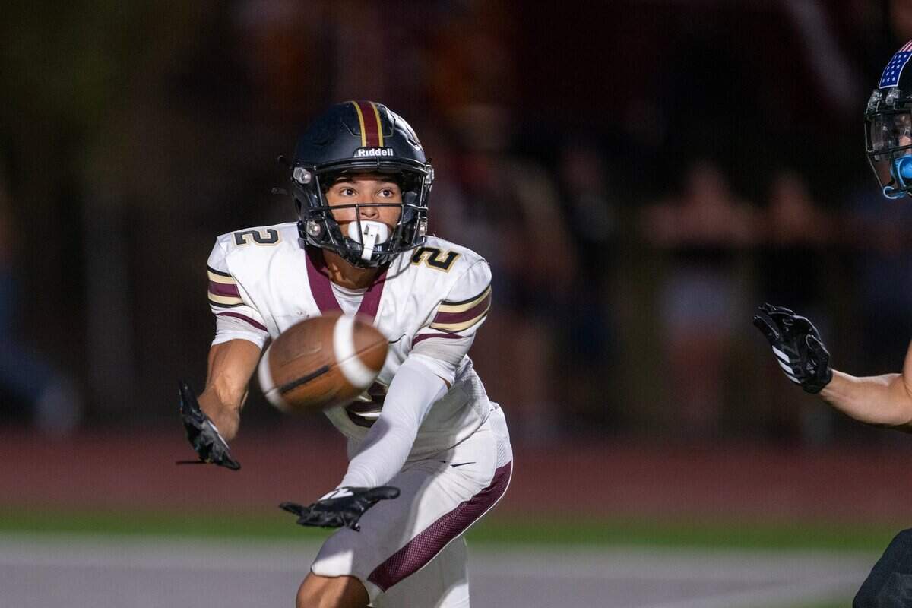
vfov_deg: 3.4
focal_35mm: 400
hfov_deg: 5.2
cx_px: 456
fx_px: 10133
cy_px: 304
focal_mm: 400
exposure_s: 1/800
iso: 3200
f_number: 2.8
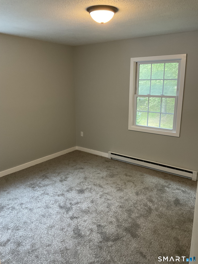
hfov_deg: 48.2
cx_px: 99
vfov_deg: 61.7
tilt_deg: -13.6
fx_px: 221
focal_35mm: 29
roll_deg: +0.2
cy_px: 132
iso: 160
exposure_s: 1/60
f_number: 1.8
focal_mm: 3
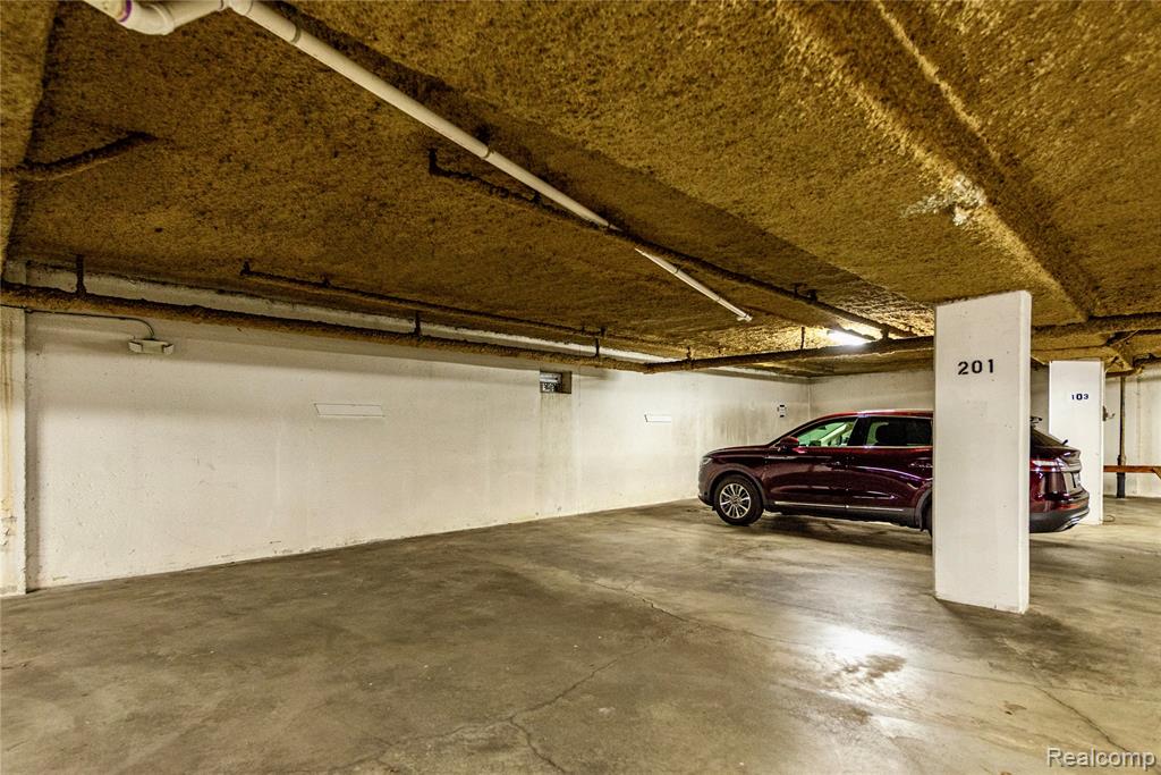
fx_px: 581
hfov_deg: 90.0
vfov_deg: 67.4
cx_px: 580
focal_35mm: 18
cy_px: 388
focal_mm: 18
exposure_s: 1/30
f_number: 5
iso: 1600
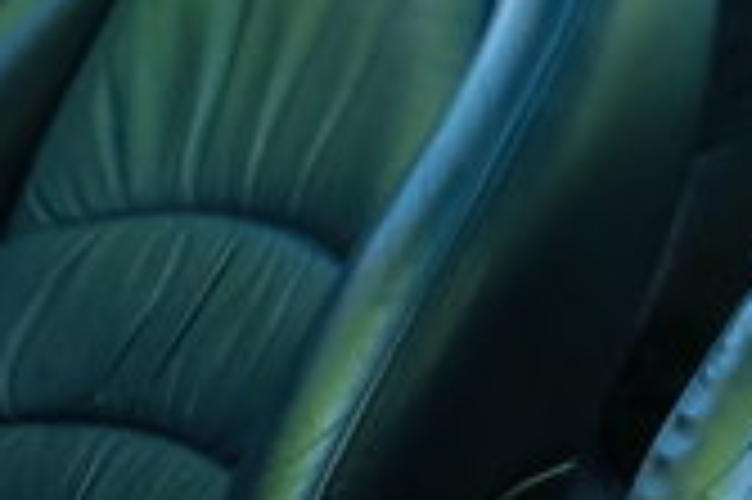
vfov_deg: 10.1
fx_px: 2588
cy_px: -559
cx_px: 1247
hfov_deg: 14.9
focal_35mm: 124
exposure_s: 1/100
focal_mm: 18
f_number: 4.5
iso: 3200
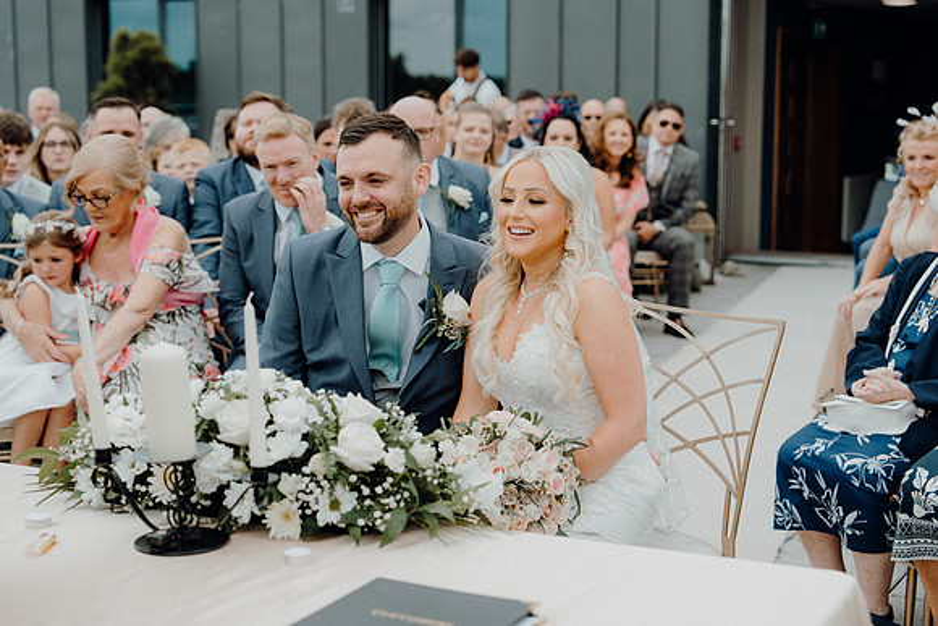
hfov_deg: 33.9
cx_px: 469
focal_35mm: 59
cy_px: 313
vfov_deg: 23.0
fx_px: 1538
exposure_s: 1/640
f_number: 3.5
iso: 125
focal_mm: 59
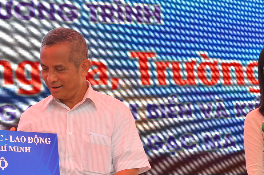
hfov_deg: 16.0
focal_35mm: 128
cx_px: 60
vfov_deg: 10.7
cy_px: 76
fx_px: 937
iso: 400
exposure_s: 1/160
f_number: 9
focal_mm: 32
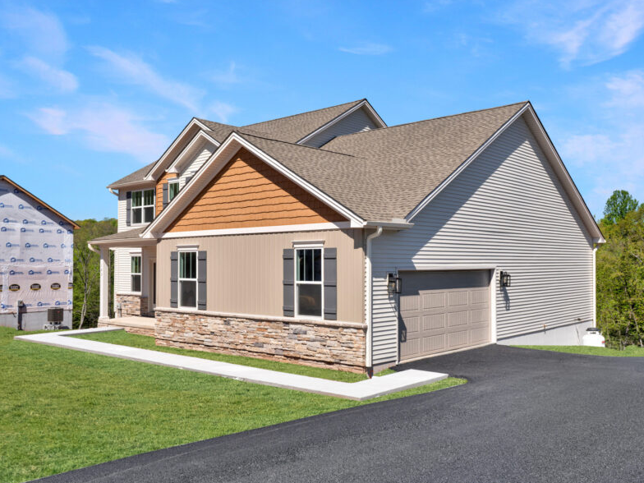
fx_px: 595
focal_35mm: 32
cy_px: 242
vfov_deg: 44.2
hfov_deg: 56.8
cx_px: 336
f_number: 9
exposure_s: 1/320
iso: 100
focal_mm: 29
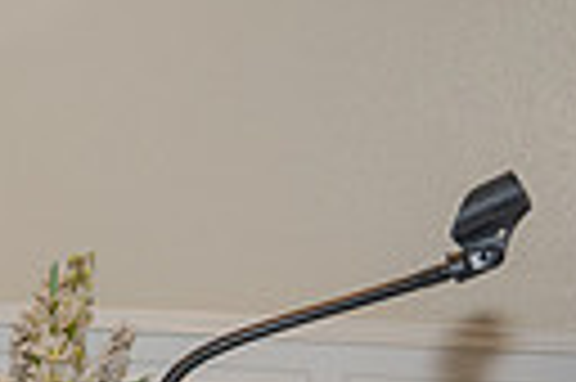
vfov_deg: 12.2
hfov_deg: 14.4
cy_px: 470
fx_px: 1742
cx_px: -684
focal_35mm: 109
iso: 1600
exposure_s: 1/200
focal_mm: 24
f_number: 3.5
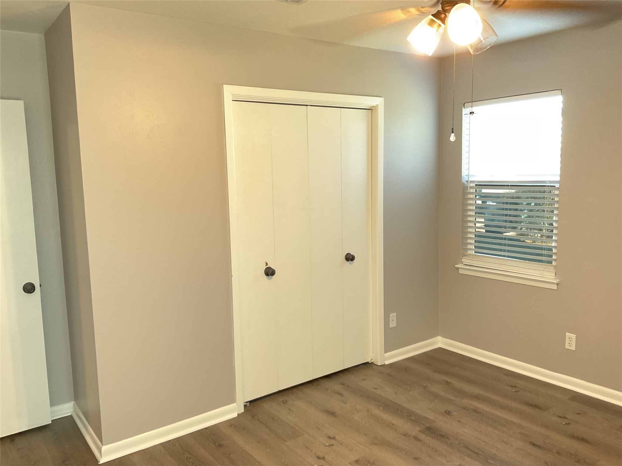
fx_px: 521
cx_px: 311
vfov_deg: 48.2
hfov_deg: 61.7
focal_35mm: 29
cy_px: 233
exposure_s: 1/30
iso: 500
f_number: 1.8
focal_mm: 3
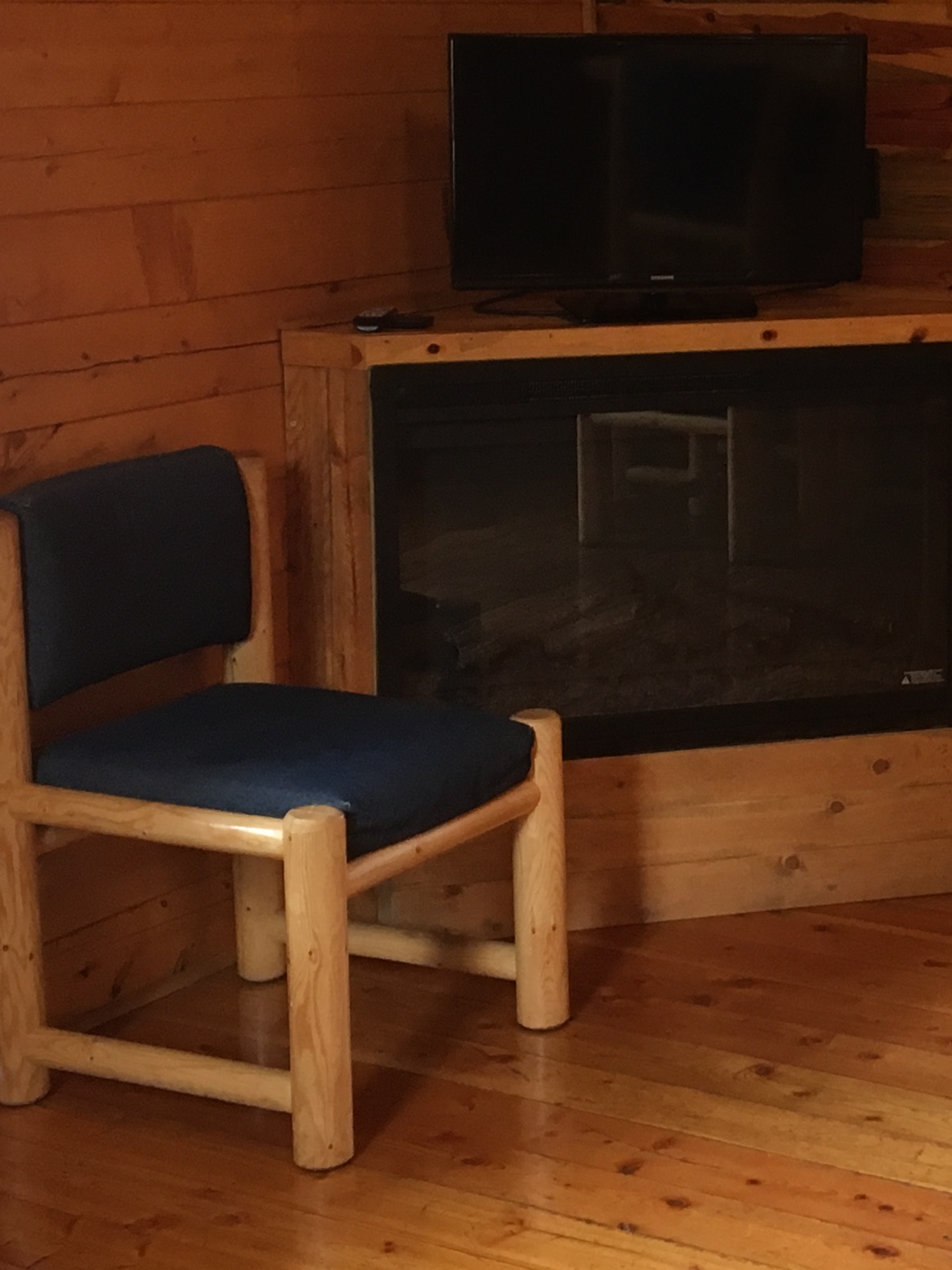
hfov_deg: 19.5
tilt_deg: -6.3
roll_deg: +0.4
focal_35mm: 74
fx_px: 2714
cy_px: 379
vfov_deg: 26.1
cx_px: 880
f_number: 2.2
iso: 80
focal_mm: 4.15
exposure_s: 1/30
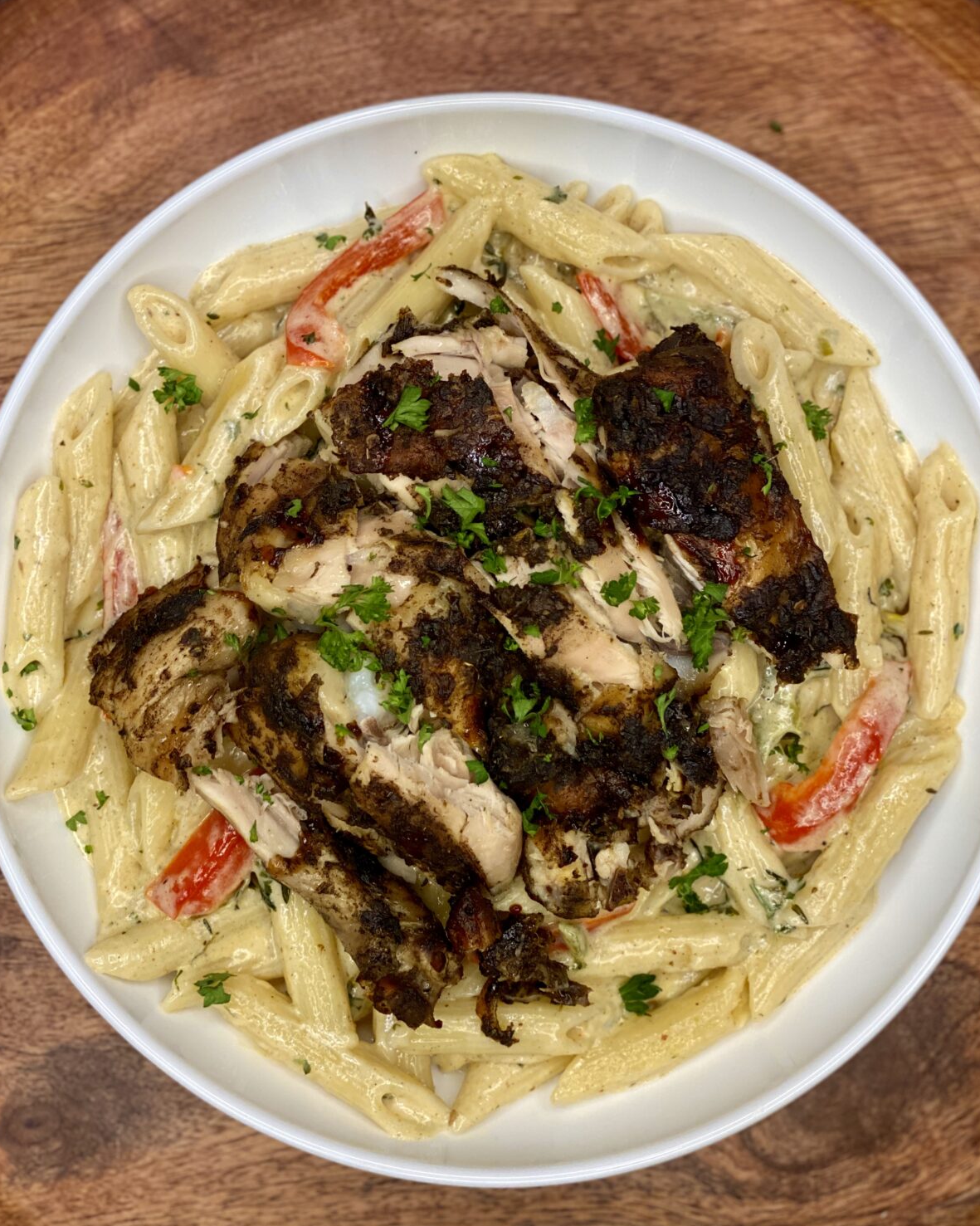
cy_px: 621
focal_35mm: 55
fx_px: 1995
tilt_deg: -86.7
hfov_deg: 27.6
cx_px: 490
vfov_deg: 34.2
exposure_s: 1/120
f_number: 2
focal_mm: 6
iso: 125
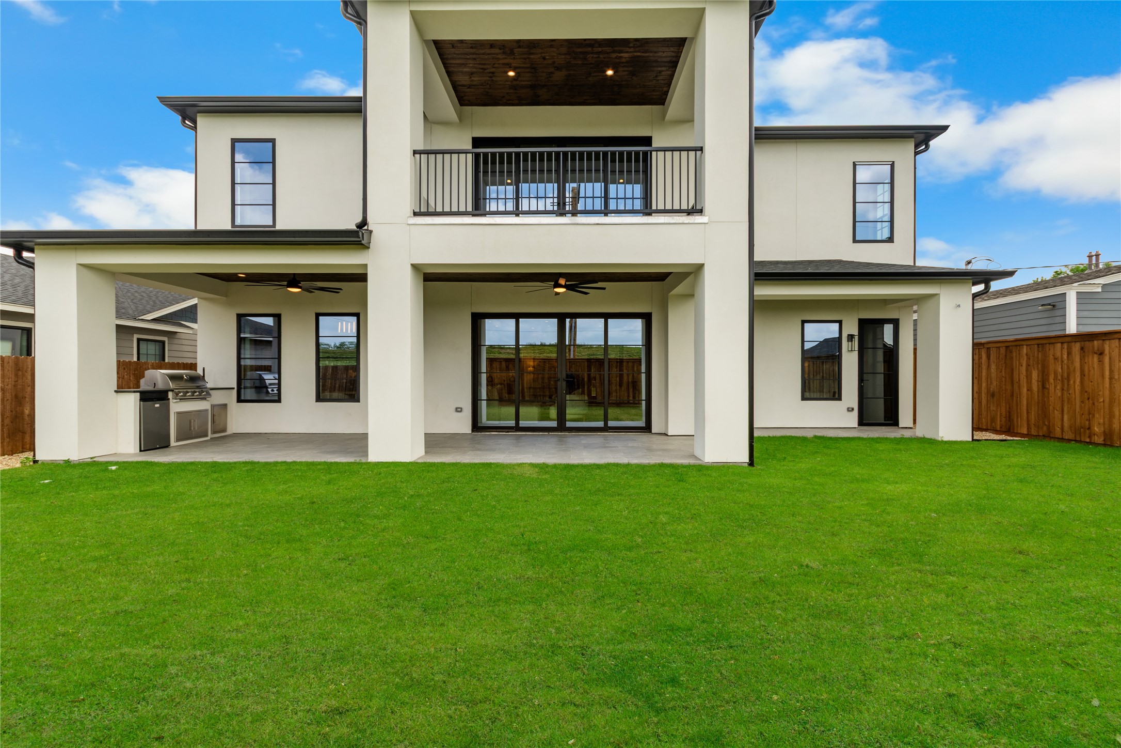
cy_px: 374
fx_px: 467
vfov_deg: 77.3
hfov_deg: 100.4
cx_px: 560
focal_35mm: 15
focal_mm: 10
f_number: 11
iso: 100
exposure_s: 1/60
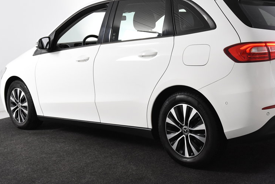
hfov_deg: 36.6
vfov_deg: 25.0
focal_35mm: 54
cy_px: 85
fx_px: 412
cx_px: 175
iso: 1600
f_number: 5
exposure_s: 1/100
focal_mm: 26
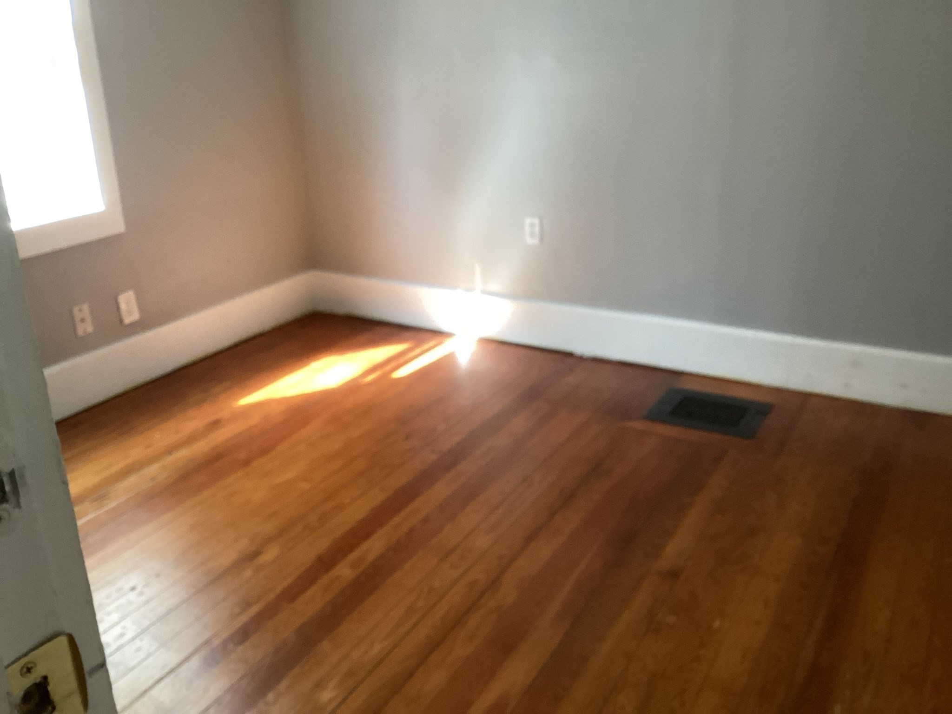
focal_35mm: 31
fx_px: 853
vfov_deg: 45.4
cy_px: 357
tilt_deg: -19.8
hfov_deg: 58.4
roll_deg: +1.9
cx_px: 476
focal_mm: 3.3
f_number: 2.4
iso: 200
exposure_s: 1/60
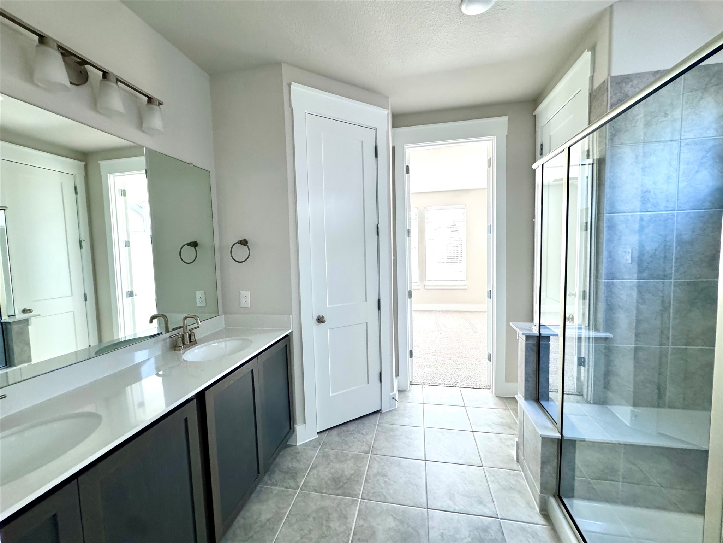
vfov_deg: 85.7
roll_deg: +1.2
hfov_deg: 102.1
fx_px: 292
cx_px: 362
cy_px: 272
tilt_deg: -3.9
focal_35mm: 14
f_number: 2.2
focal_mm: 2.22
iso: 320
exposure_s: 1/90
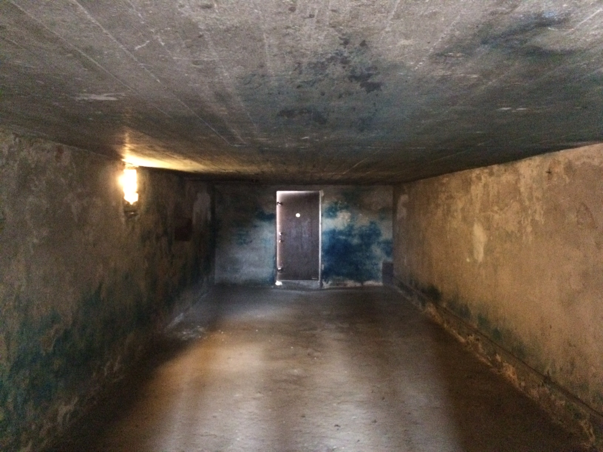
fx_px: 505
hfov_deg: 61.7
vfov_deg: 48.2
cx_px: 302
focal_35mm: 29
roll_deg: -1.0
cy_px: 226
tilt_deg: -1.4
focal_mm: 4.15
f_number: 2.2
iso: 1250
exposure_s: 1/15
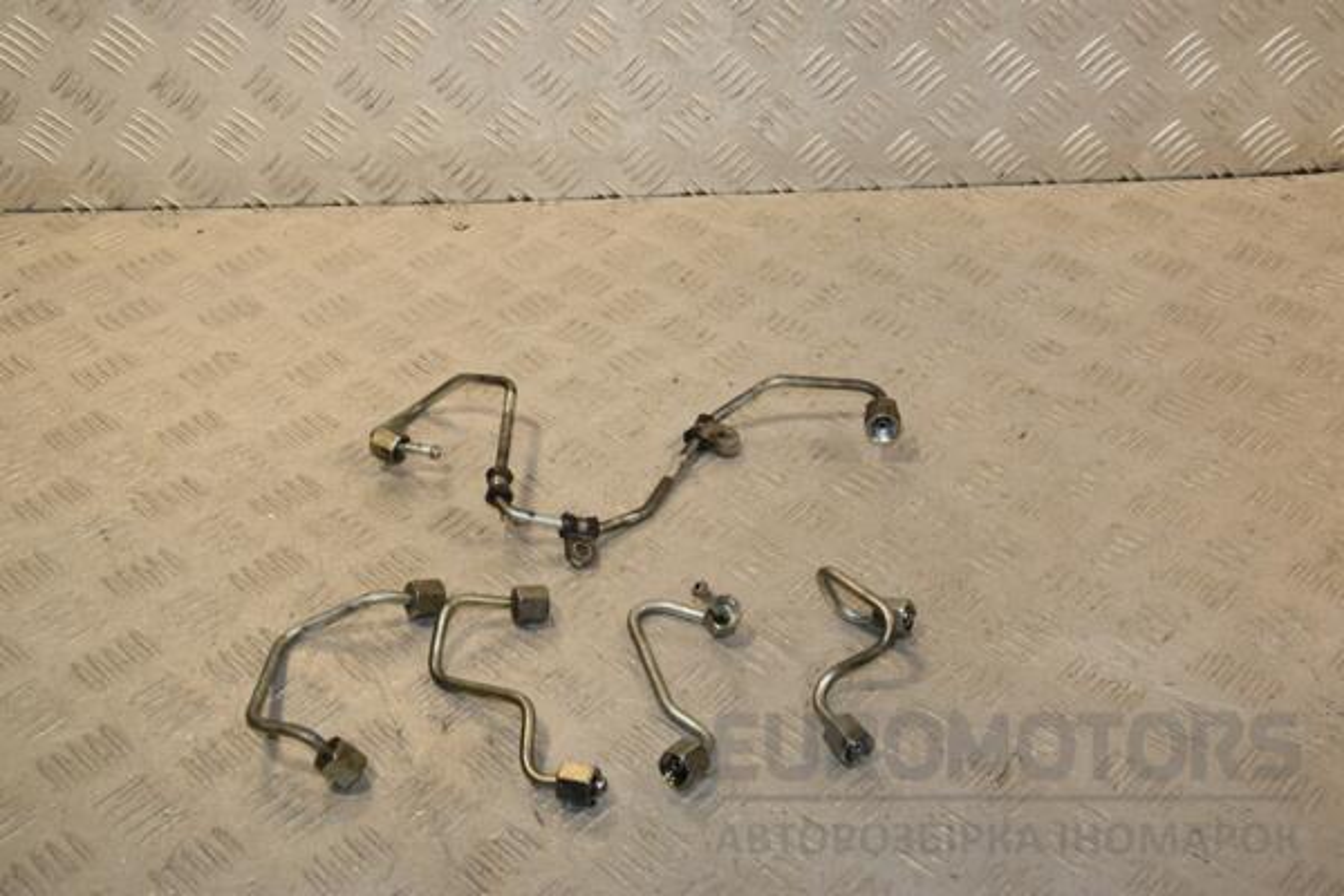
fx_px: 1680
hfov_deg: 43.6
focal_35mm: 45
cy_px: 448
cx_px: 672
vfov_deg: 29.9
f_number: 8
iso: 800
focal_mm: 30
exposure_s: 1/200
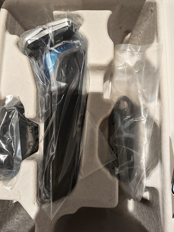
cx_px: 87
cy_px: 116
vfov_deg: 73.9
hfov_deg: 58.9
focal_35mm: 23
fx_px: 154
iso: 200
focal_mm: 1.82
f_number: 2
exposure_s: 1/33
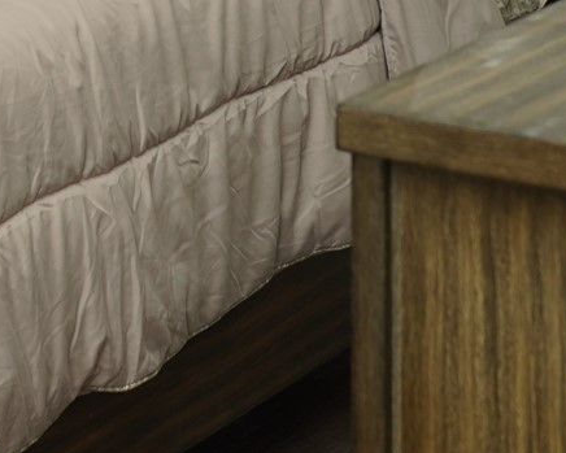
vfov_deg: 11.1
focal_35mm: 131
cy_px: -306
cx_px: -415
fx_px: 2195
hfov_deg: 13.4
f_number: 4.5
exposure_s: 1/125
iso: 200
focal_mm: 28
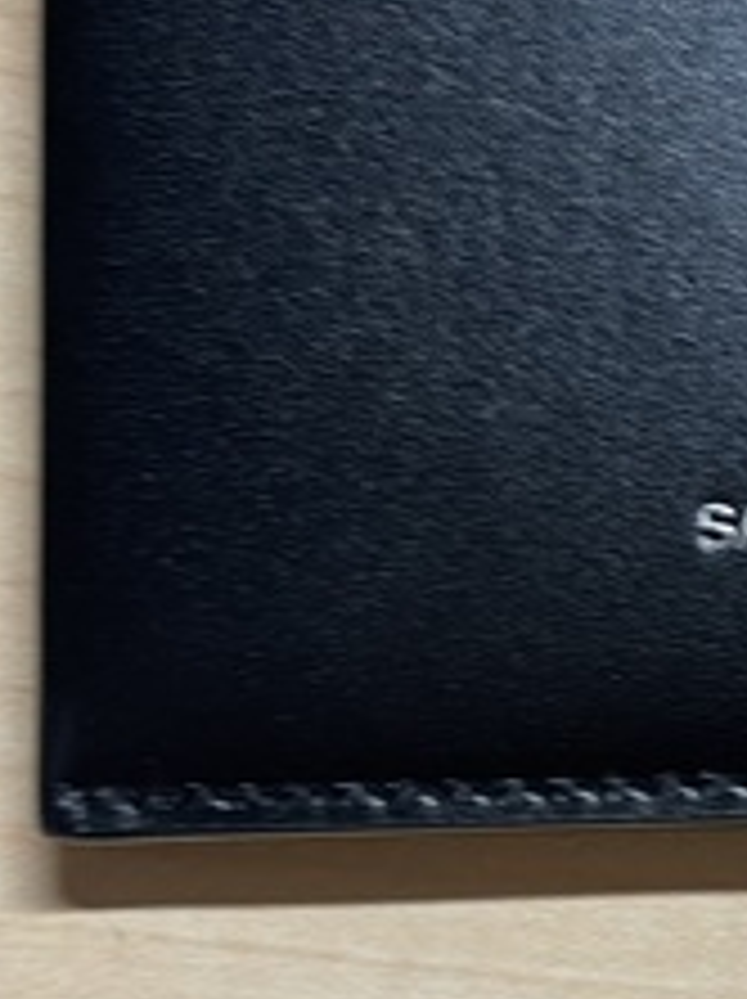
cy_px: 598
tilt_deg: -84.5
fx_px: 2162
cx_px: 922
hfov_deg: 18.5
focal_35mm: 75
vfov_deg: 26.0
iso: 64
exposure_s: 1/50
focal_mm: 4.2
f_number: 1.6
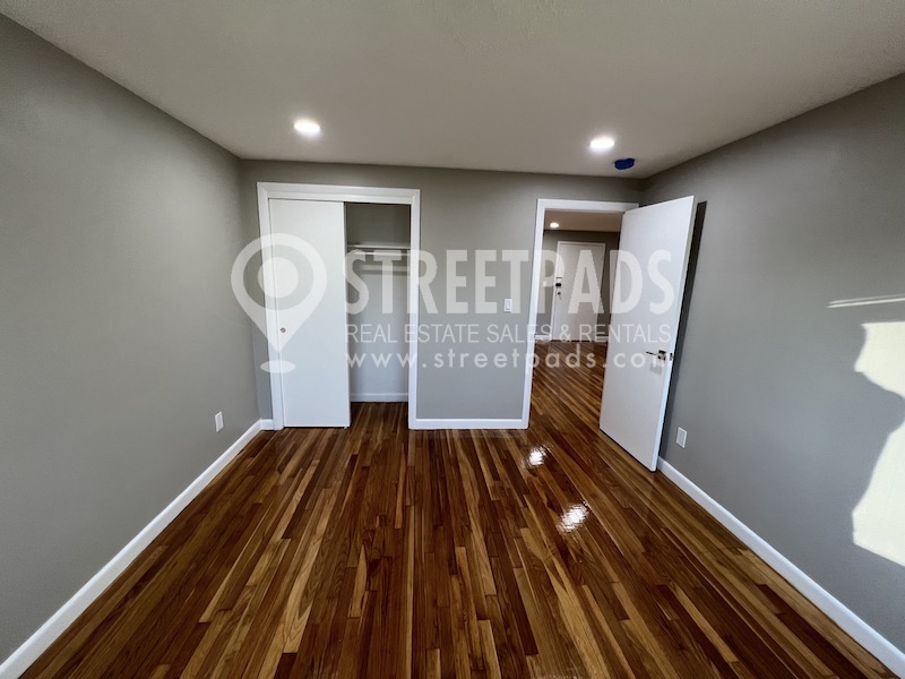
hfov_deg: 106.2
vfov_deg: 89.9
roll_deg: -0.2
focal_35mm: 13
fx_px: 340
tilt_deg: -10.3
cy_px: 340
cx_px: 452
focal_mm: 1.57
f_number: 1.8
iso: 160
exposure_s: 1/120
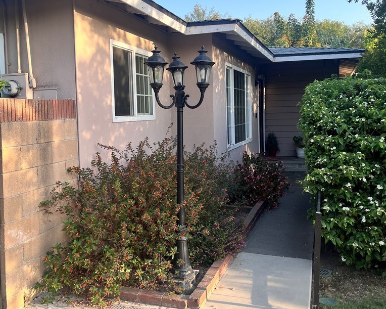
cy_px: 121
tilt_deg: -2.8
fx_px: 388
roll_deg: +1.0
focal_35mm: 34
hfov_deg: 52.8
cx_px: 194
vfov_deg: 43.1
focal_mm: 5.1
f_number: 1.6
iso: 50
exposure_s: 1/845
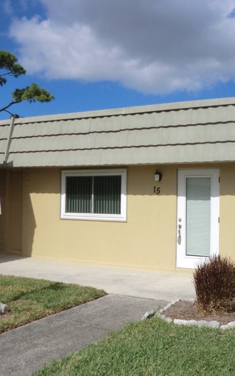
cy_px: 187
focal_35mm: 39
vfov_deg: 50.4
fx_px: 399
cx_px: 168
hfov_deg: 32.3
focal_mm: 4.9
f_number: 8
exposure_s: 1/250
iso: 50
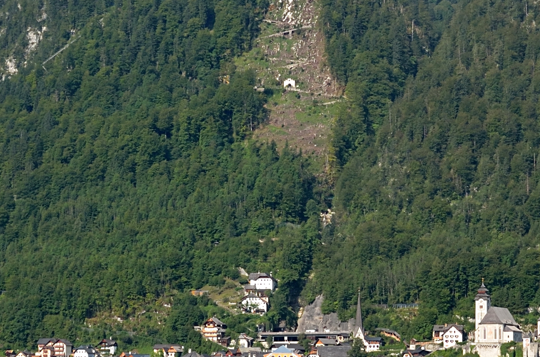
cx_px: 419
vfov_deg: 11.4
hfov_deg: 17.1
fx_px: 1788
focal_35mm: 119
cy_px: 105
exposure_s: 1/125
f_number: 9
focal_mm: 27
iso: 160
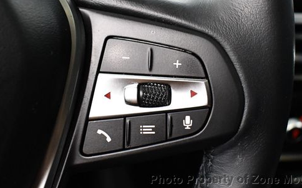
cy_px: 58
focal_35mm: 54
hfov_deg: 37.5
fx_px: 444
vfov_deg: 23.8
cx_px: 142
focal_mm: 20
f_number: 3.8
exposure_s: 1/80
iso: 3200
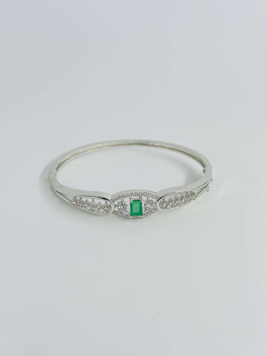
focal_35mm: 48
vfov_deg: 39.7
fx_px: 494
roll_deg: -4.6
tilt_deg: -32.1
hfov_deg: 30.3
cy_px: 178
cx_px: 134
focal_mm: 6.86
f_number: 1.78
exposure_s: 1/1695
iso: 80
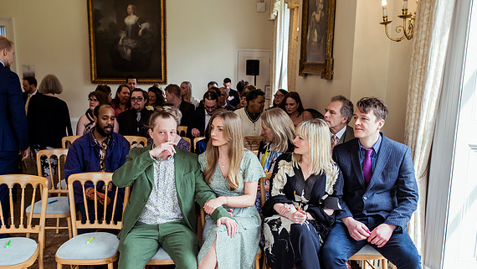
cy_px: 152
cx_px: 242
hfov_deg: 52.8
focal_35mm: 38
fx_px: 481
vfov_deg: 31.2
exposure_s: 1/500
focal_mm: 35
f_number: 4.5
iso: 1100
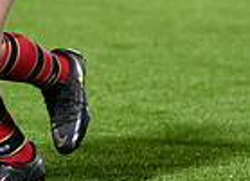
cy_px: -69
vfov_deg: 1.4
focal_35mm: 1039
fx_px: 7420
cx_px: -39
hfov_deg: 1.9
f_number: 3.2
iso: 6400
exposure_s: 1/1600
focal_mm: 175
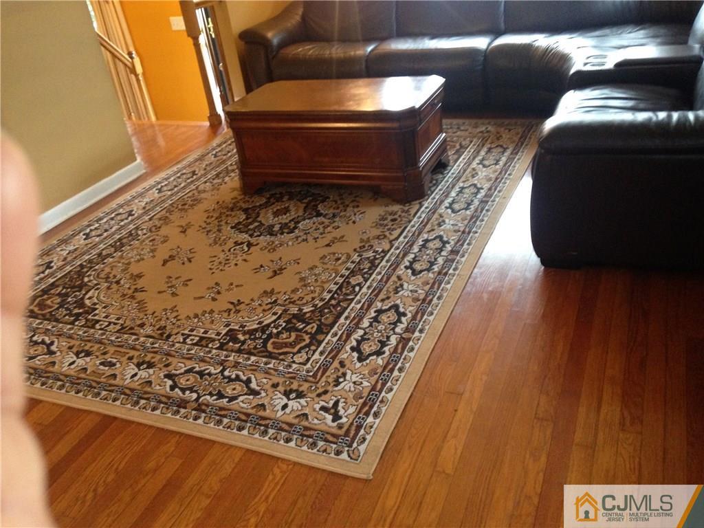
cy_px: 264
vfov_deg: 42.9
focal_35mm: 33
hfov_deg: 55.4
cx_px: 352
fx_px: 671
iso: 320
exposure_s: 1/20
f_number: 2.4
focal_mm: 4.12
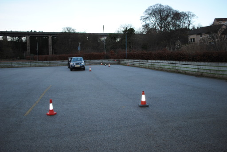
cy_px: 76
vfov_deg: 40.1
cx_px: 114
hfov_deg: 57.2
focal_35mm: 33
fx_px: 208
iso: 100
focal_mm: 22
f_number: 3.8
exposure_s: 1/160
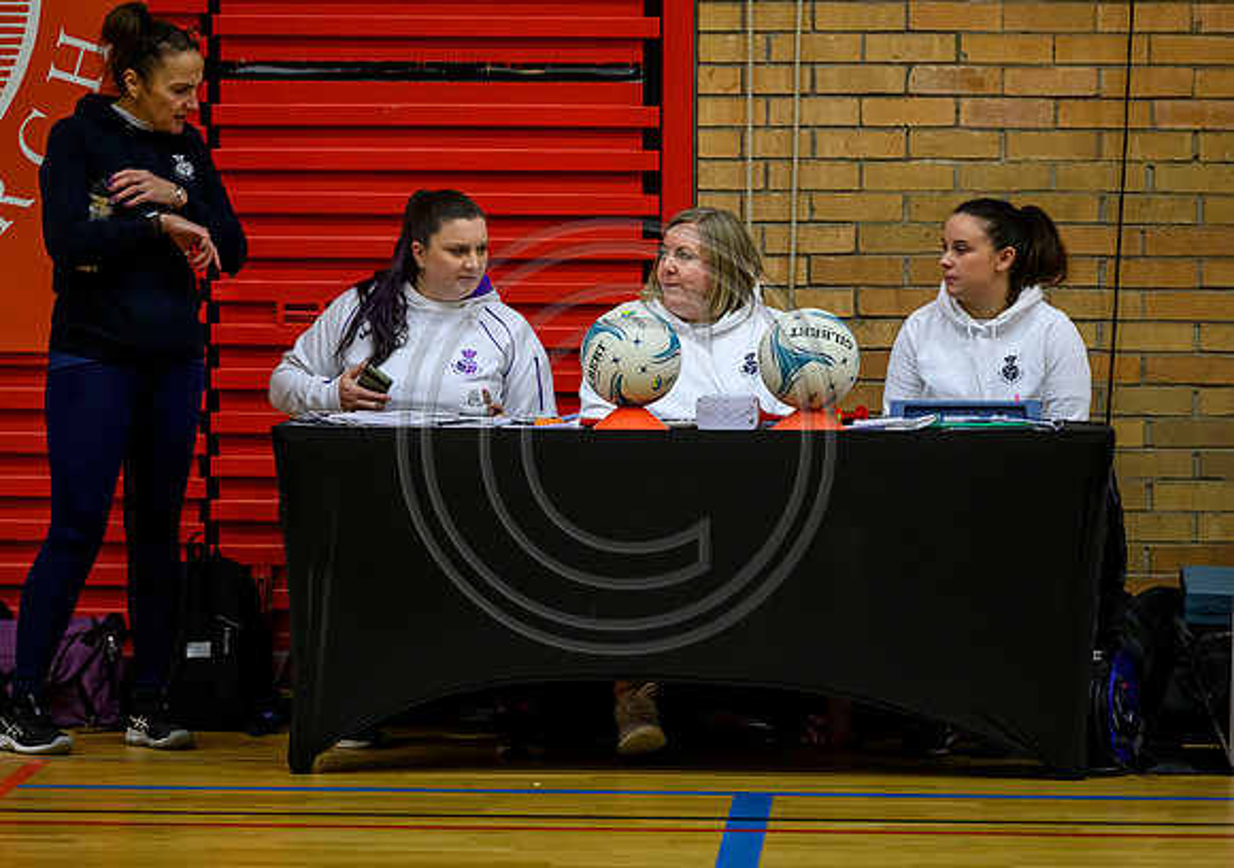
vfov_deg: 6.5
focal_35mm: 218
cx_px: 677
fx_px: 7595
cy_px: 447
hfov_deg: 9.3
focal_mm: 200
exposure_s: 1/1000
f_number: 2.8
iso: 5000
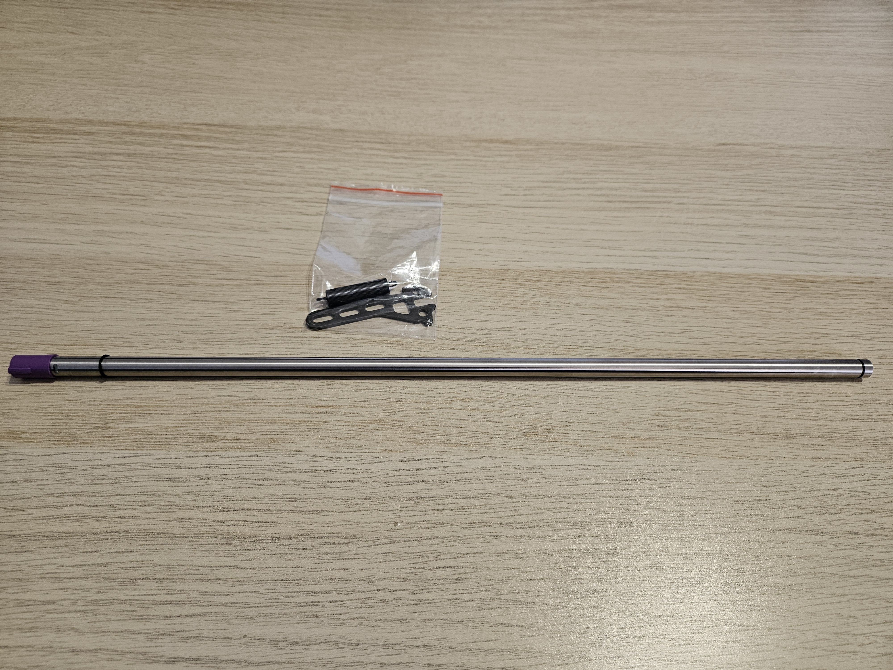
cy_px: 335
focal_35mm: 23
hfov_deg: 73.9
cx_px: 446
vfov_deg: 58.9
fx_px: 593
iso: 250
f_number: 1.8
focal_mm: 5.4
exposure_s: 1/142
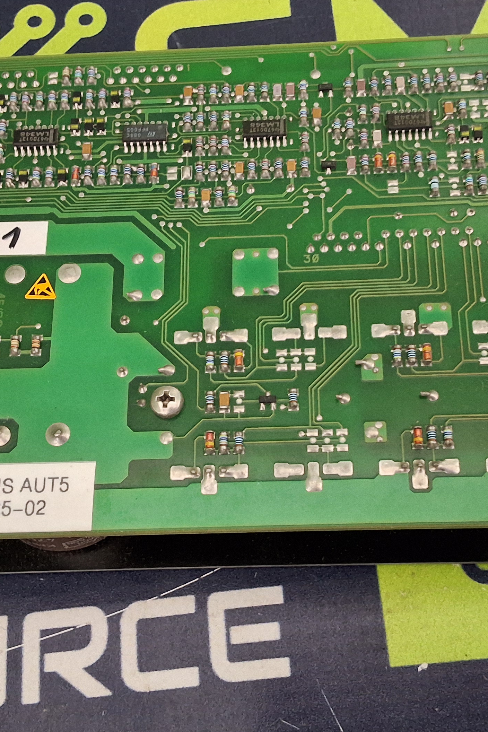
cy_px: 394
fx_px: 915
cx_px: 269
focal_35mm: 45
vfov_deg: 43.6
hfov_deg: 29.8
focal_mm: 2.91
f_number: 1.9
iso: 320
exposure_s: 1/20
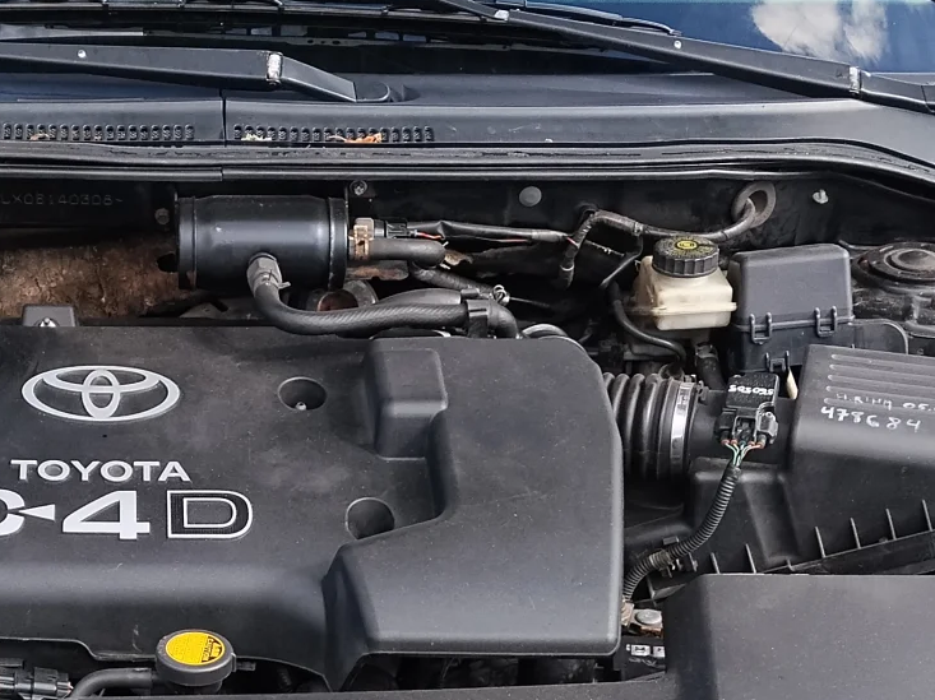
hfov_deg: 25.4
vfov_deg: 19.0
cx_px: 231
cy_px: 622
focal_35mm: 76
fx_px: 2052
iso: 50
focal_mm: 4.22
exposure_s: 1/423
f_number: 1.8
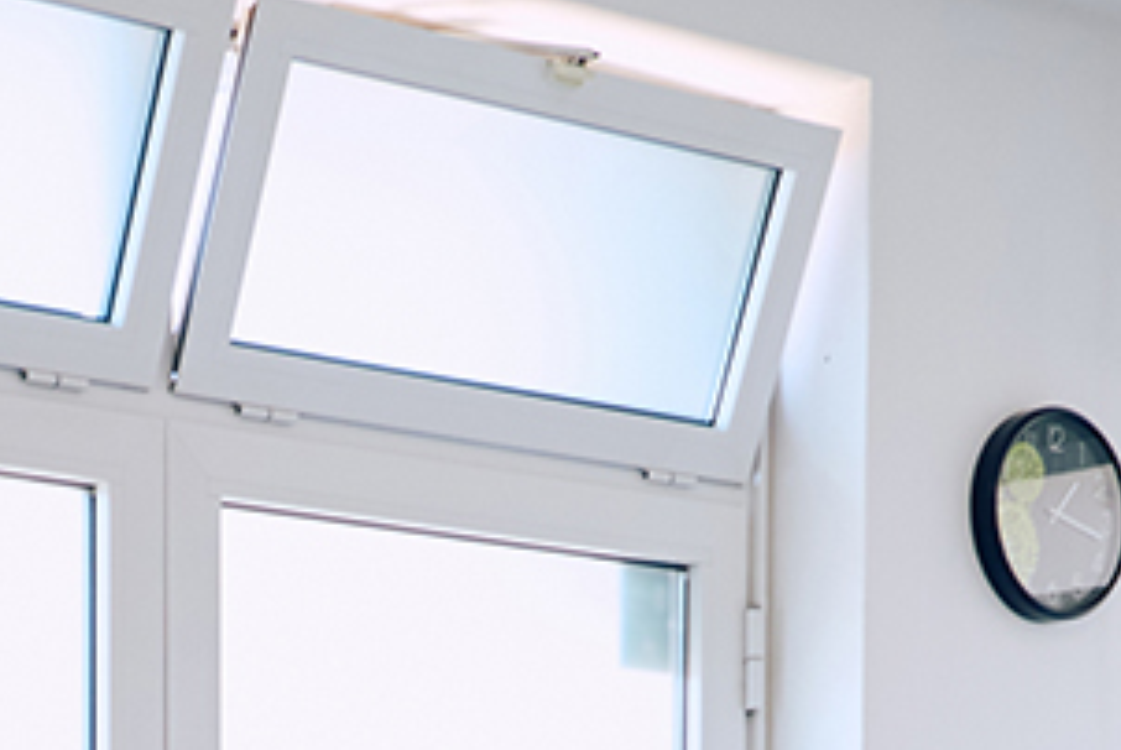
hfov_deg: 16.1
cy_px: 1532
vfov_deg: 10.0
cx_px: 193
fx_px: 3927
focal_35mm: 126
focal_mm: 24
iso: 400
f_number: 2.8
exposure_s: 1/250
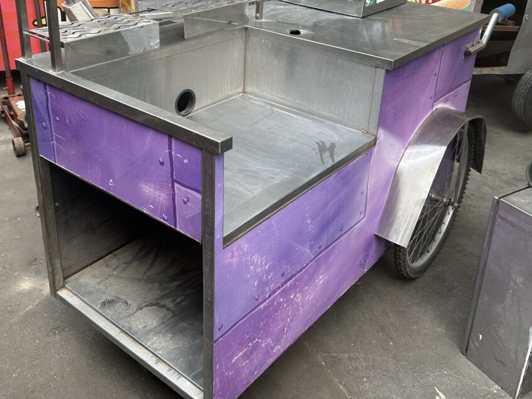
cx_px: 246
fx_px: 569
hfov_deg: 50.1
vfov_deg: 38.0
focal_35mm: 37
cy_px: 116
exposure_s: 1/121
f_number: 1.5
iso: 100
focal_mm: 5.7
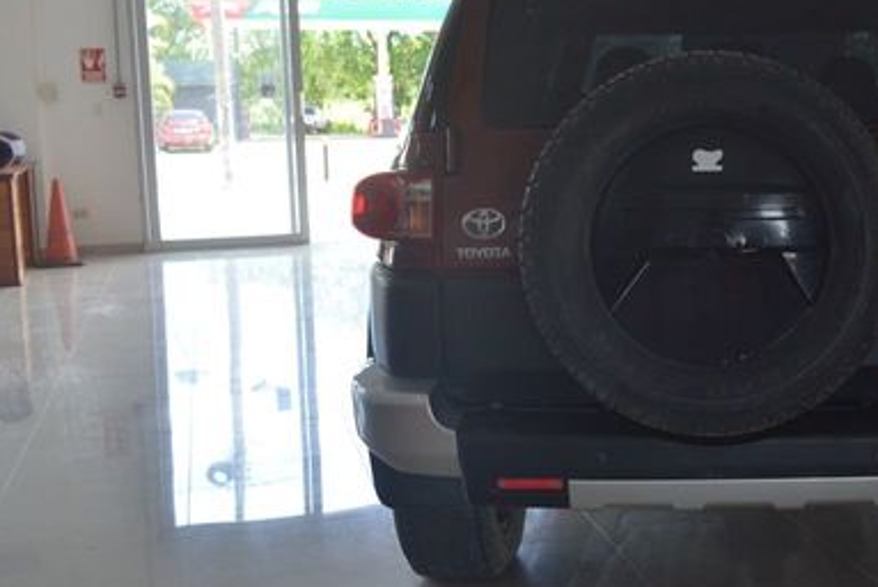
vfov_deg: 27.0
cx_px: 724
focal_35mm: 50
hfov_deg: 37.9
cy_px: 238
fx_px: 1220
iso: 500
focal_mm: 20
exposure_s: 1/250
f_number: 4.5
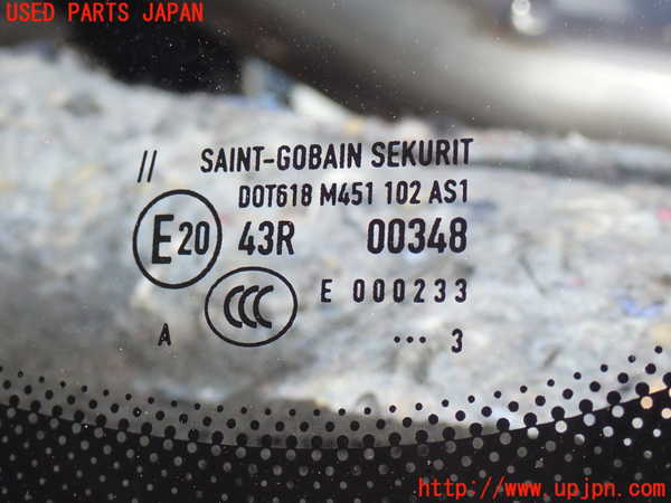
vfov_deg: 18.0
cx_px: 336
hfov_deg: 23.8
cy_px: 252
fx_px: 1589
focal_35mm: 82
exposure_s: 1/160
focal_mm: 14.62
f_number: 5.6
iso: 100
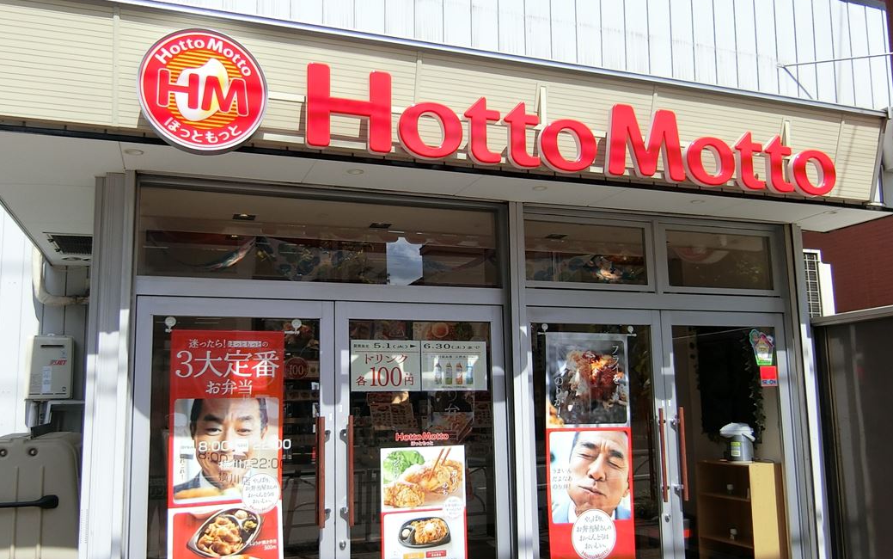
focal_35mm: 31
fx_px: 755
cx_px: 452
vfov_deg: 40.6
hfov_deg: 61.2
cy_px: 310
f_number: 6.9
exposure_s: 1/200
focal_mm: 4.06
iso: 80
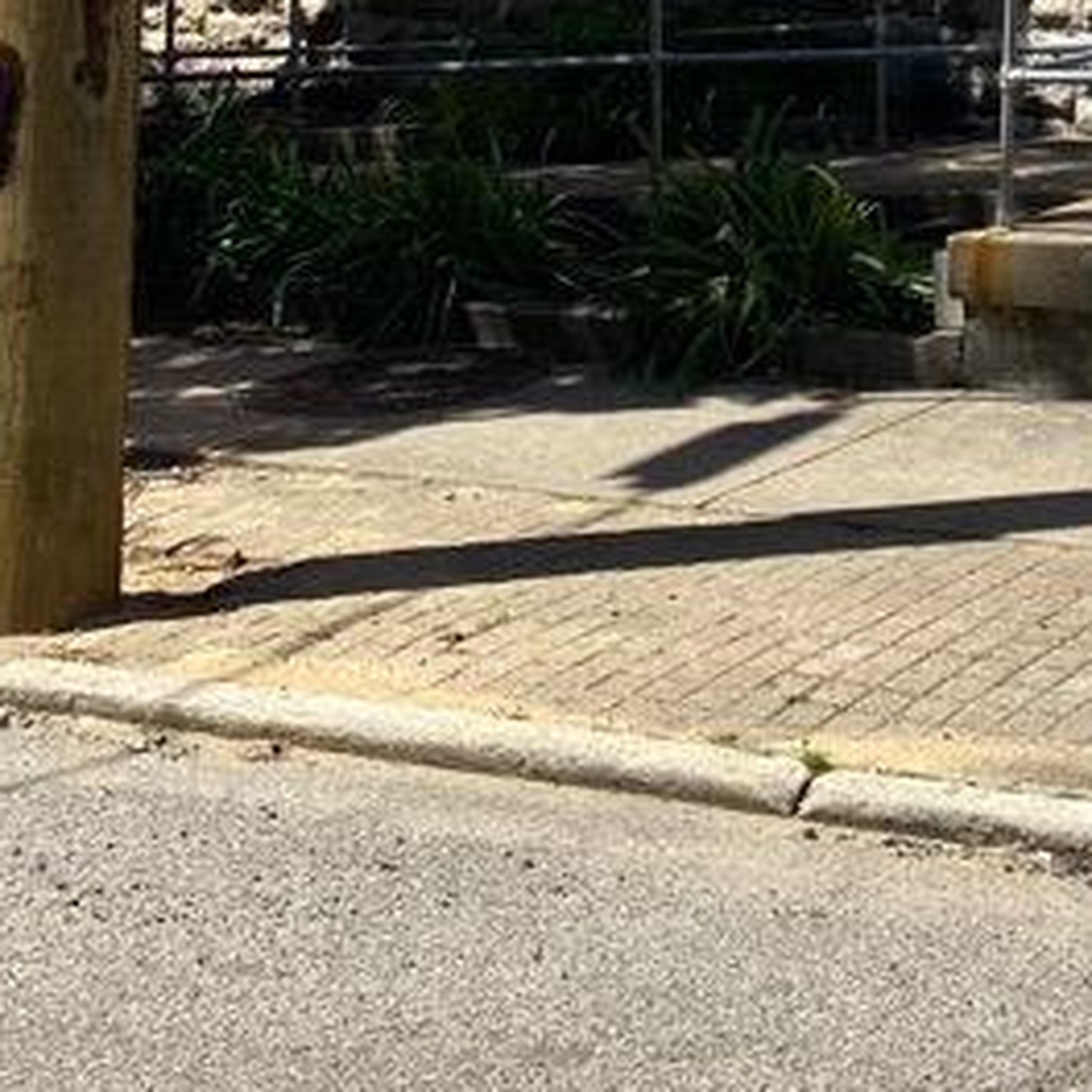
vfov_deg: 16.9
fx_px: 3176
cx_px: 1278
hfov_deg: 18.6
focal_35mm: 89
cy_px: -732
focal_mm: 4.25
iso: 32
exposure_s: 1/2463
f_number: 1.8
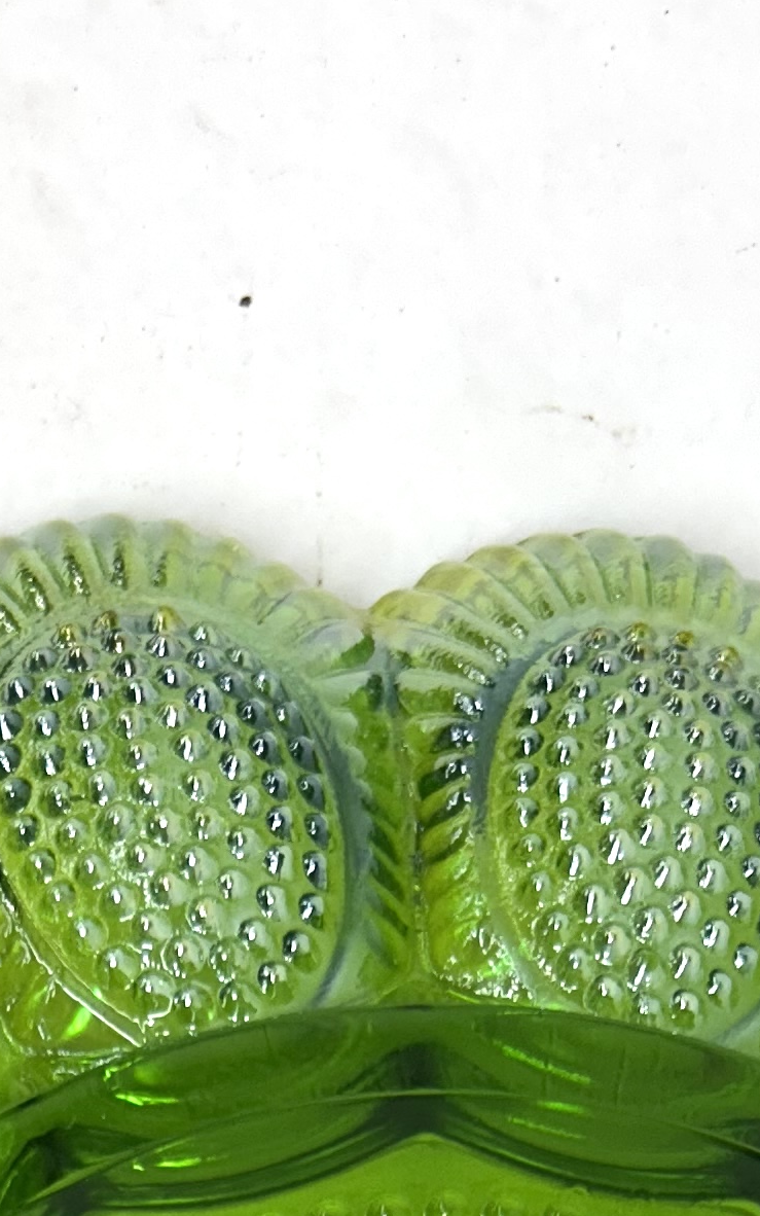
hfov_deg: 13.9
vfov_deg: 18.3
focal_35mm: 94
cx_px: 224
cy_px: 2068
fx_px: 3114
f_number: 1.5
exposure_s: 1/203
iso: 40
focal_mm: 5.7
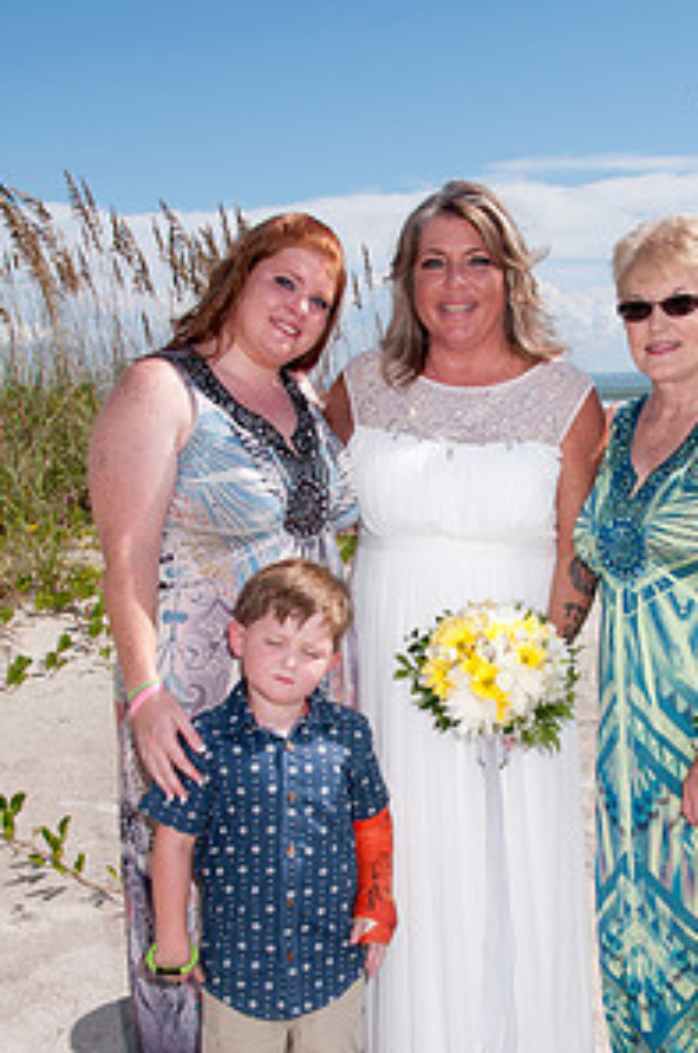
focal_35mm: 50
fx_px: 1459
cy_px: 713
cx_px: 469
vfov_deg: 39.1
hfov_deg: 26.7
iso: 100
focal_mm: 22
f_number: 11
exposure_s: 1/250
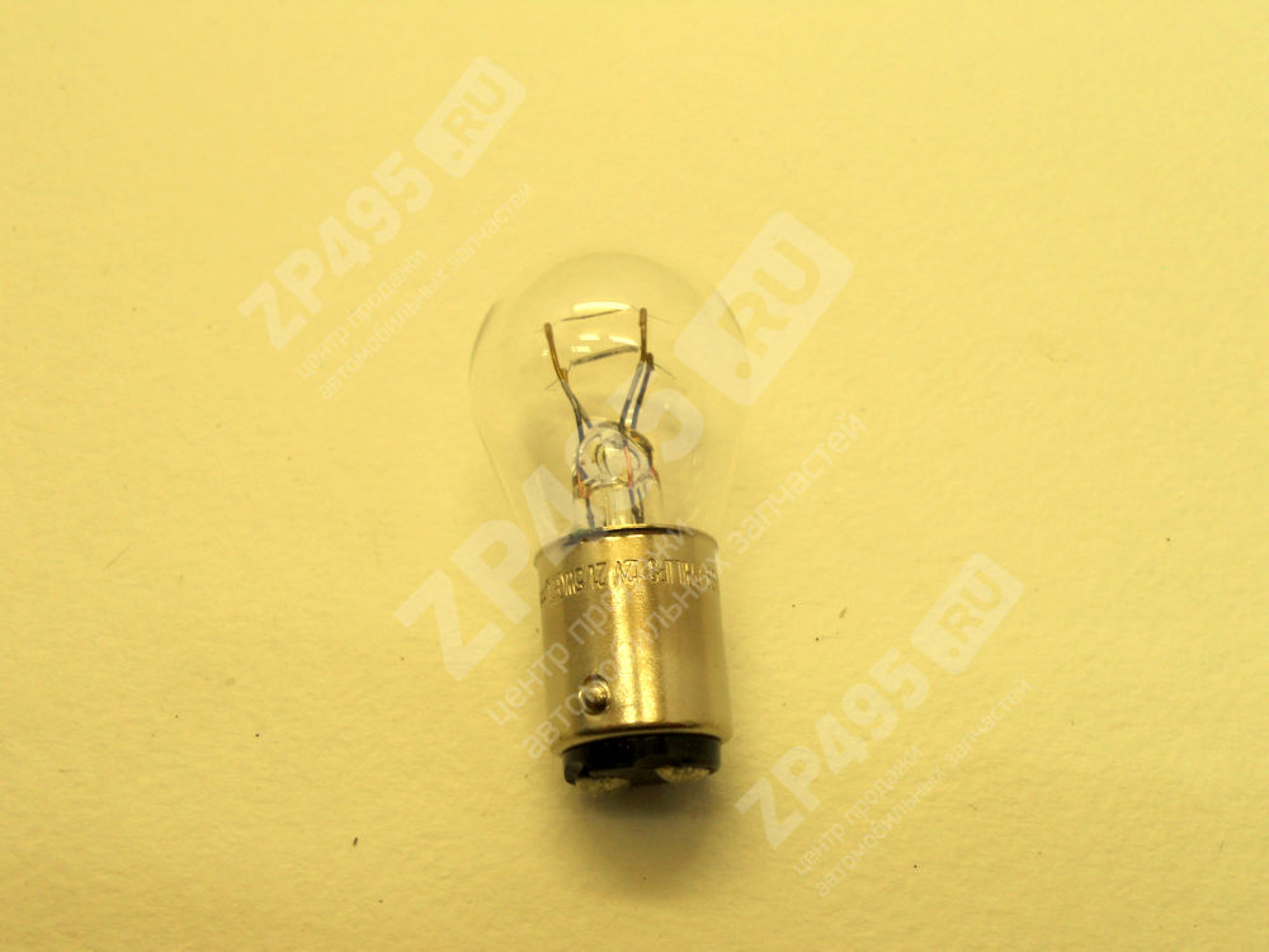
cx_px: 634
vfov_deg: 44.2
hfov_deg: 56.8
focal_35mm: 32
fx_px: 1173
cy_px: 476
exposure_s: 1/40
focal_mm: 5.8
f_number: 3.5
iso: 80
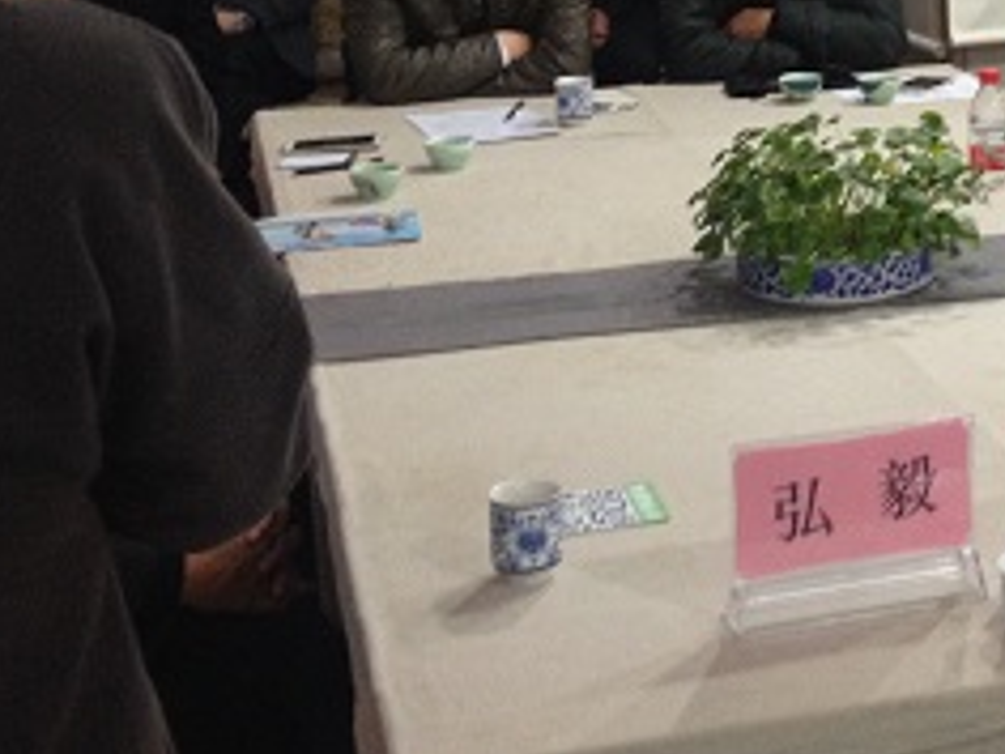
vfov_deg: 16.2
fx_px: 2584
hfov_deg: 21.2
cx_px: 1018
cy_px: -38
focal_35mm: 89
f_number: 2.4
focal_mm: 4.28
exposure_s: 1/20
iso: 160
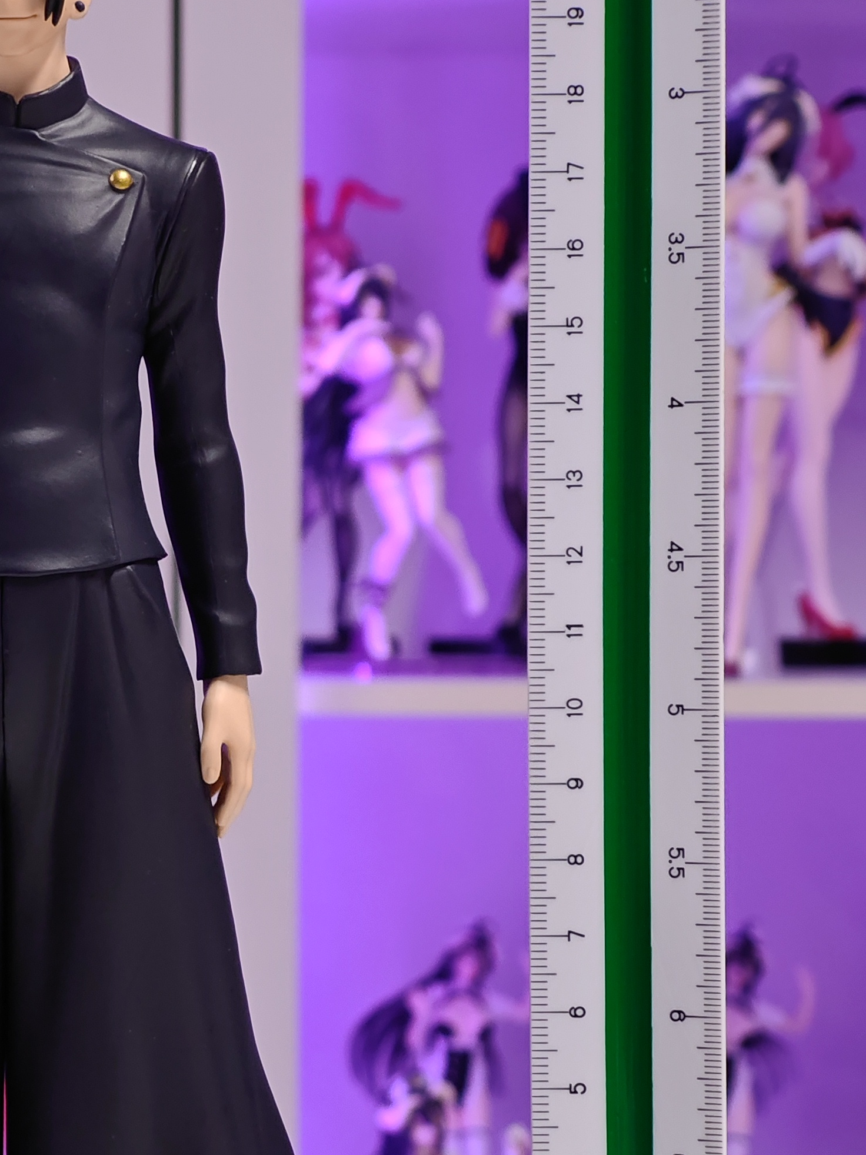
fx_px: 4437
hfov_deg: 11.1
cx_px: 155
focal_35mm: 133
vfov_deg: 14.8
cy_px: 708
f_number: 2.4
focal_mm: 7.48
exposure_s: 1/33.3
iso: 800
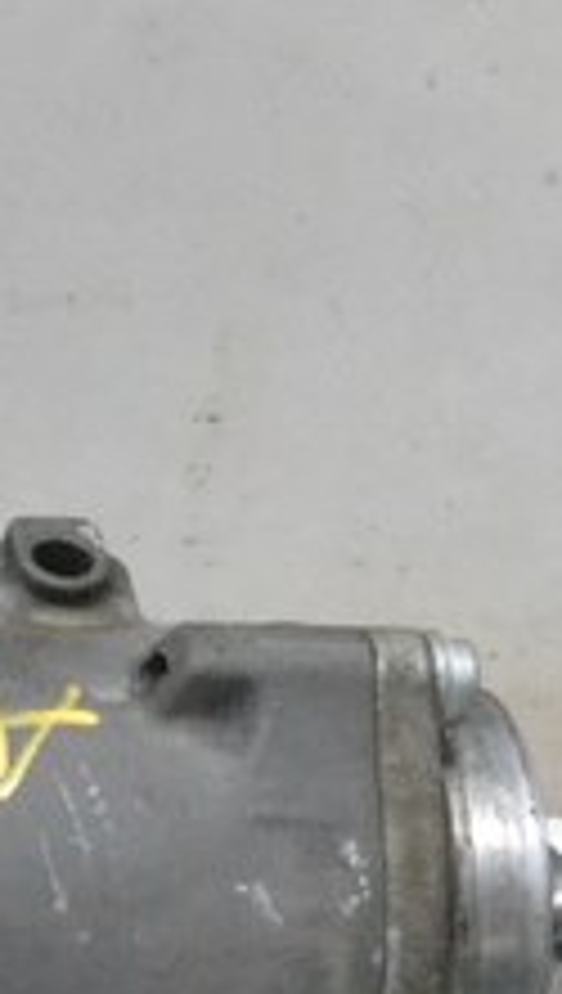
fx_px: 5751
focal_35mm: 218
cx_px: -1299
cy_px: 519
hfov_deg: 5.2
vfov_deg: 9.9
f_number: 10
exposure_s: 1/125
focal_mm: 30
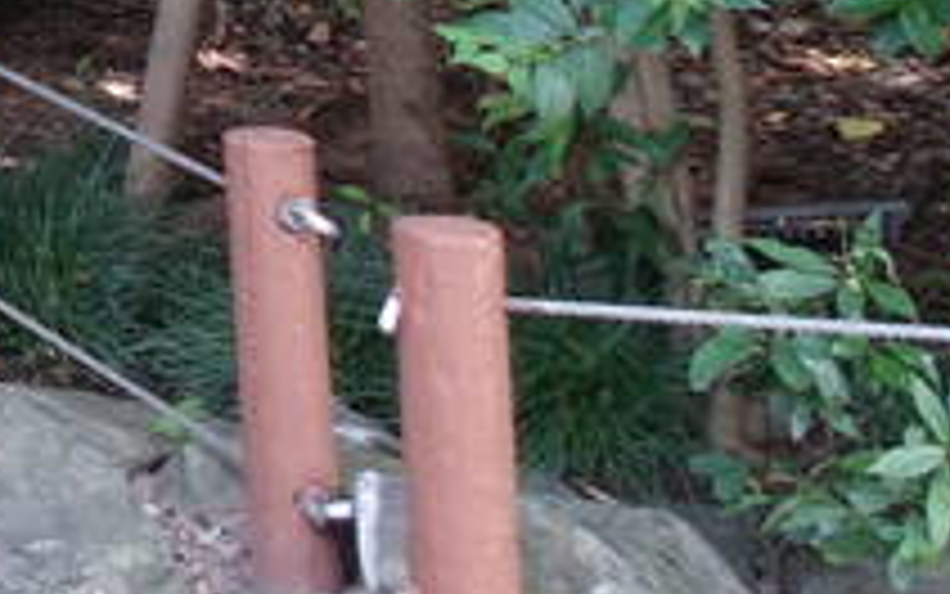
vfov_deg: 8.2
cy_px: -1116
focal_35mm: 139
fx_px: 3600
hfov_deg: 11.5
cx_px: -1544
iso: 125
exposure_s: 1/40
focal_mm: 8.8
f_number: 2.8
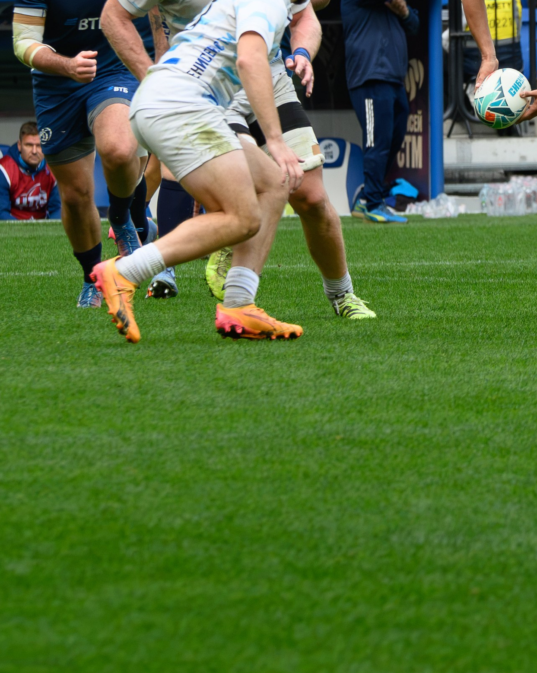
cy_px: 37
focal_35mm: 708
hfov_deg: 2.2
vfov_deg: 2.7
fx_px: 14083
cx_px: 578
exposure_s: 1/2000
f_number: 6.3
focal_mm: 200
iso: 2000
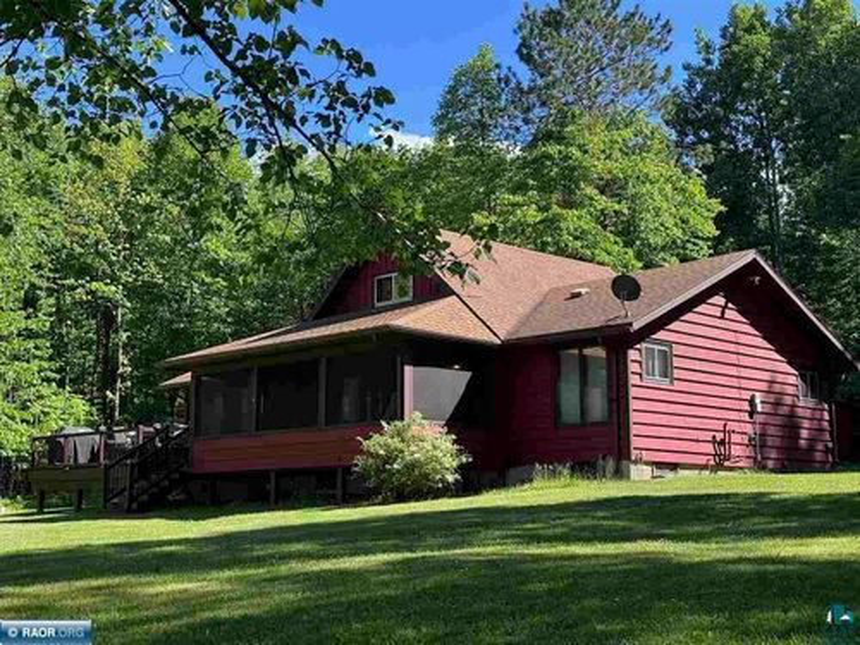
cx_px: 430
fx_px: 1193
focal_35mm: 48
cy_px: 322
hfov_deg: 39.7
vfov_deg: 30.3
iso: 64
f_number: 1.78
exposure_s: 1/1172
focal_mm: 6.76
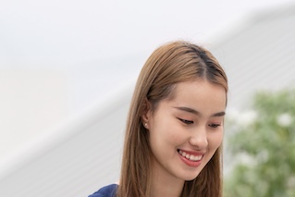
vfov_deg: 4.3
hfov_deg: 6.4
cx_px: 207
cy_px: 238
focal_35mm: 321
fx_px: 2631
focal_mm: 128
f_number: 2.8
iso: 200
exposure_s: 1/1250
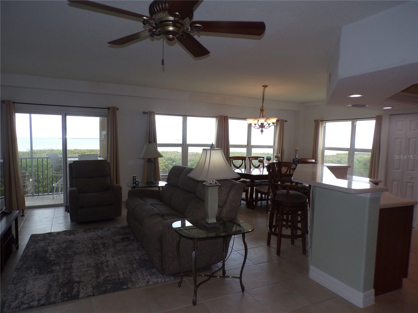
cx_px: 209
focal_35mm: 24
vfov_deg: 56.8
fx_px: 290
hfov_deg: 71.6
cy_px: 156
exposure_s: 1/70
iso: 80
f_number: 4.3
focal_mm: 4.3
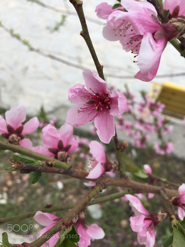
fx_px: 214
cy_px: 121
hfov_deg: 46.8
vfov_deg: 60.0
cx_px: 93
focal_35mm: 30
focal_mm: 4.15
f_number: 2.2
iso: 25
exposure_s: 1/398
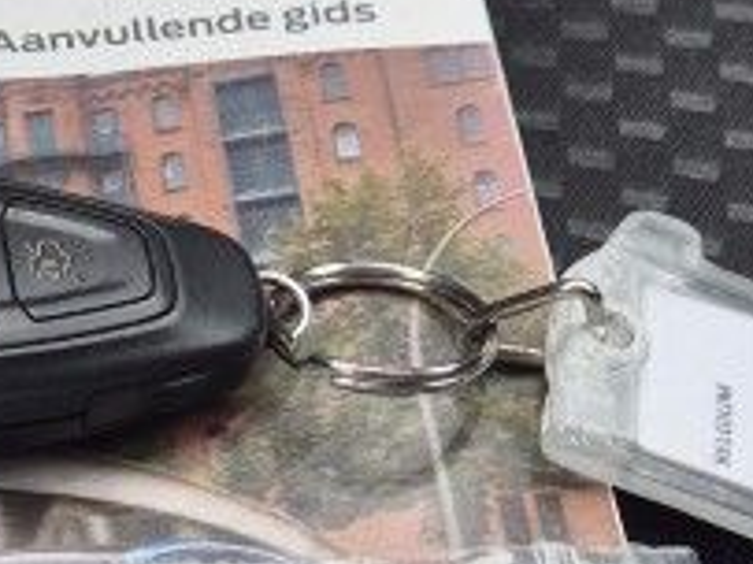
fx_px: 2522
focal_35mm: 116
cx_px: -115
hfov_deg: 16.4
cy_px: 594
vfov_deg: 12.6
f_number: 1.8
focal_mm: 5.4
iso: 25
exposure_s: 1/209
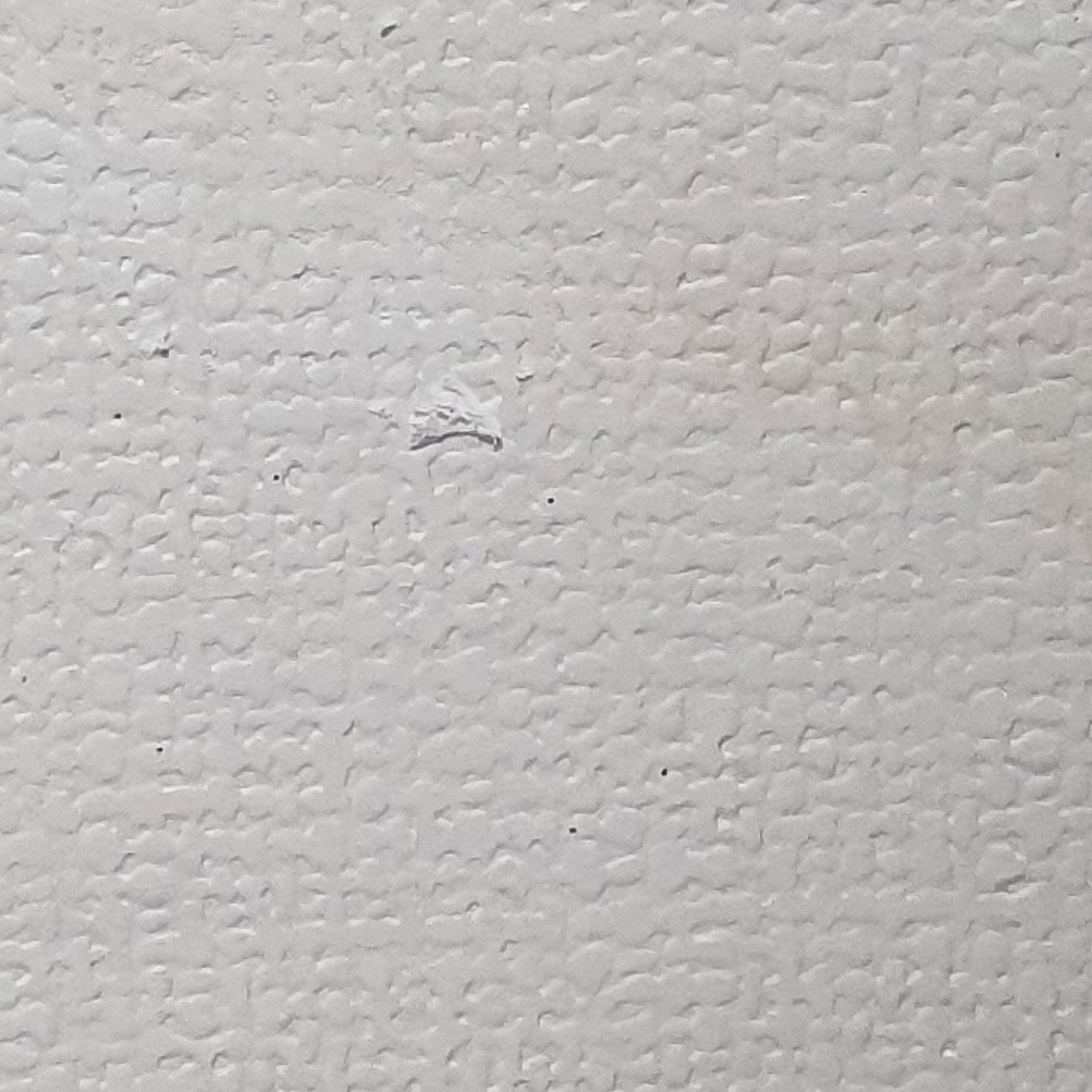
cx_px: 588
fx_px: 4533
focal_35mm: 127
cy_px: 531
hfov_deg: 13.7
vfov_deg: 13.7
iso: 200
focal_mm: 4.32
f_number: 2.4
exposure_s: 1/40
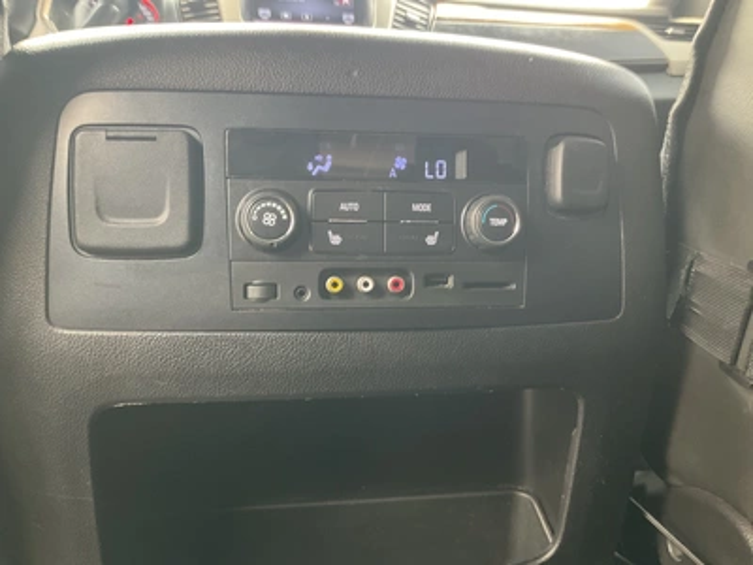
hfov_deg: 61.7
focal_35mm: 29
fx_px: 631
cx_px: 376
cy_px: 282
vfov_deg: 48.2
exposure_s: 1/60
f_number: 1.8
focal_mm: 3
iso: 160
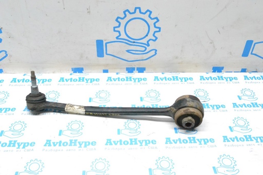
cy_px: 88
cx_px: 132
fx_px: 263
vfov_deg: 36.8
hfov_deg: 53.2
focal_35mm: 36
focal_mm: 24
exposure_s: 1/160
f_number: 9
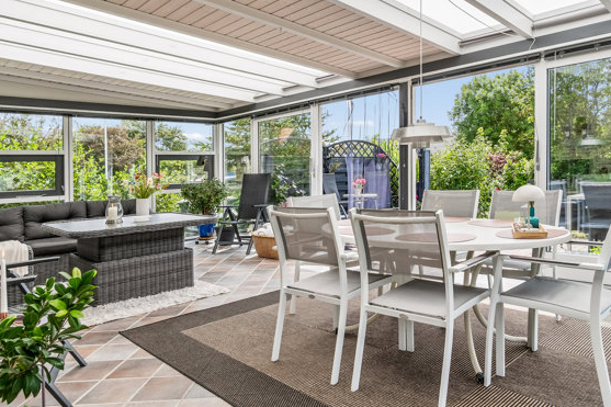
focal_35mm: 24
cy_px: 179
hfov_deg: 73.2
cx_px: 380
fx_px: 402
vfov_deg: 53.5
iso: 200
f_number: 8
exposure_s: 1/200
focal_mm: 11
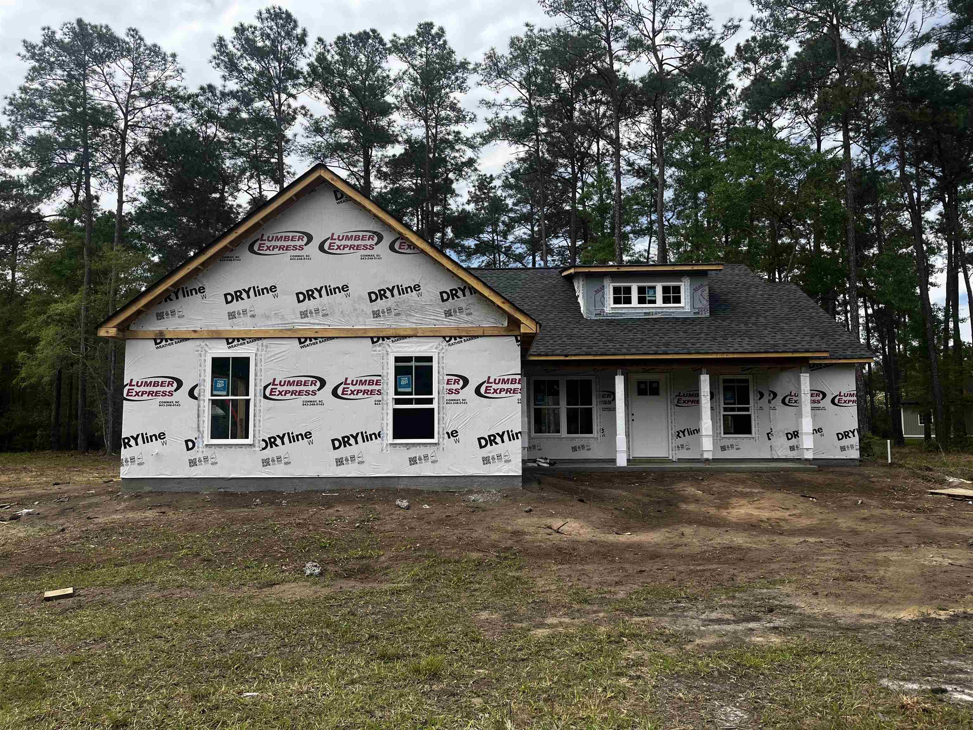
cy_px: 365
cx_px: 486
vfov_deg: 53.1
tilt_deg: +5.5
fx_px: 731
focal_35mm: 26
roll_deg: +0.1
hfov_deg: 67.3
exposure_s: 1/2571
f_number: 1.6
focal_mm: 5.1
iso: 50
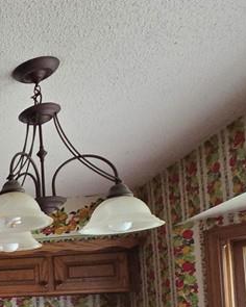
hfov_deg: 20.7
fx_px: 400
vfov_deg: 37.4
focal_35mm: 44
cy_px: 309
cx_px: -217
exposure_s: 1/60
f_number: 2.2
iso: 320
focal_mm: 2.2
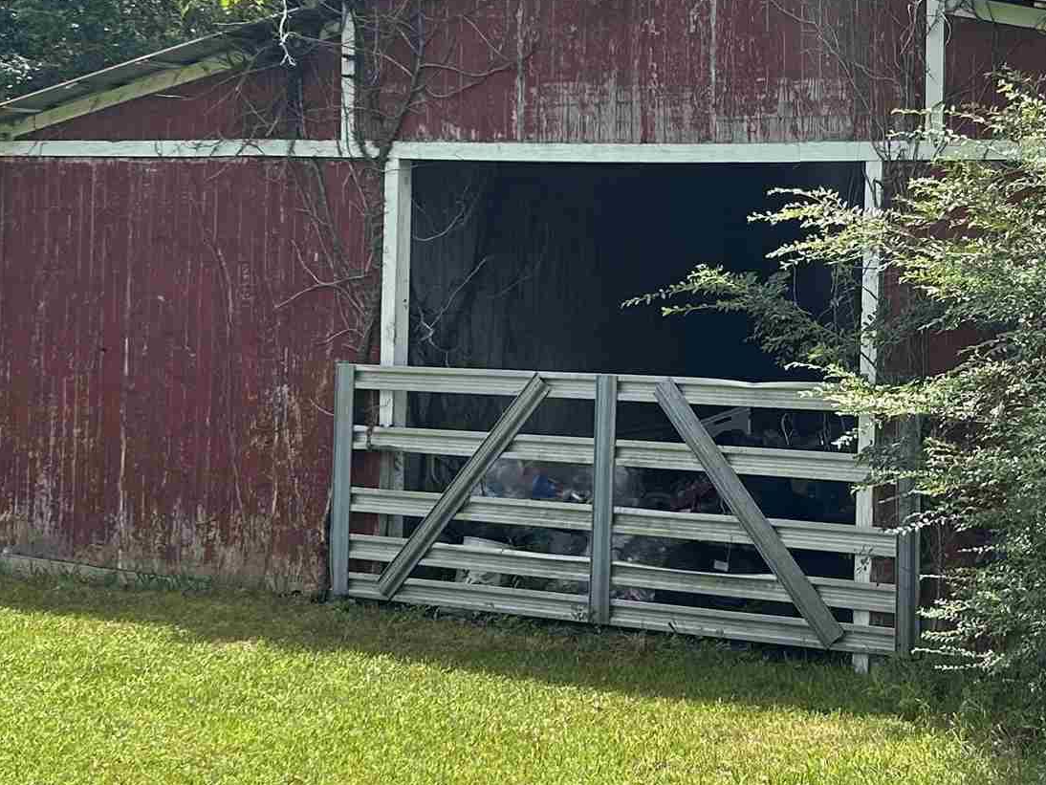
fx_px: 2206
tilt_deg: +2.0
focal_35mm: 73
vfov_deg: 20.0
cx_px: 854
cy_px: 162
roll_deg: -1.6
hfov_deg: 26.1
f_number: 1.5
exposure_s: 1/2123
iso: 50
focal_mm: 5.7
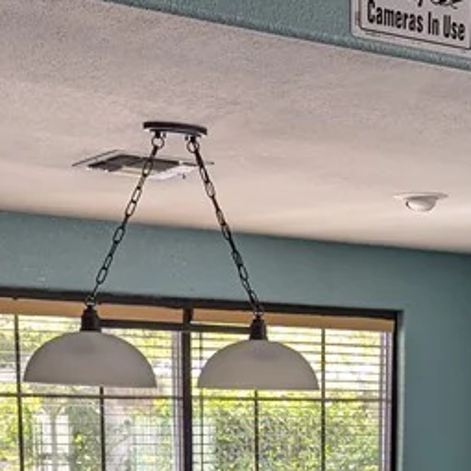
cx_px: 344
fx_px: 1308
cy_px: 648
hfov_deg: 20.3
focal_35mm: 85
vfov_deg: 18.6
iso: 40
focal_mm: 6.81
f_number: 1.85
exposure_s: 1/67.5
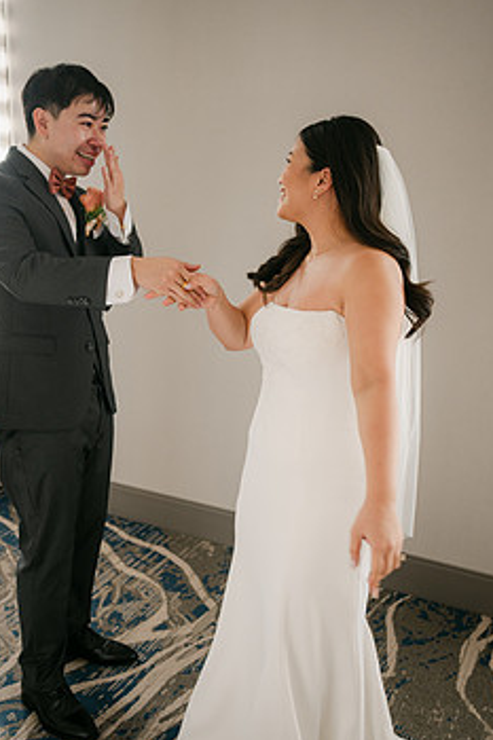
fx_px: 740
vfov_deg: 53.1
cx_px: 221
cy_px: 383
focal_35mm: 36
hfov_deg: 36.8
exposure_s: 1/250
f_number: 2.8
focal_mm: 28
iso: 400
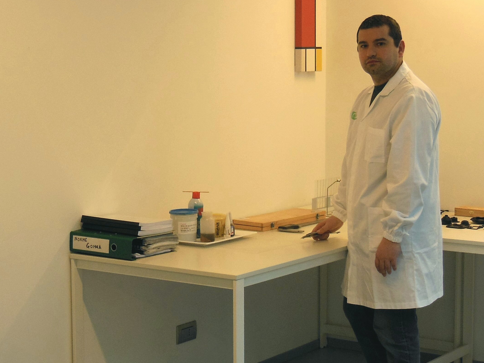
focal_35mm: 85
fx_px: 1189
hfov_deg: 23.0
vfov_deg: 17.4
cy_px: 184
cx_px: 241
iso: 125
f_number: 4.1
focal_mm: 6.9
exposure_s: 1/50
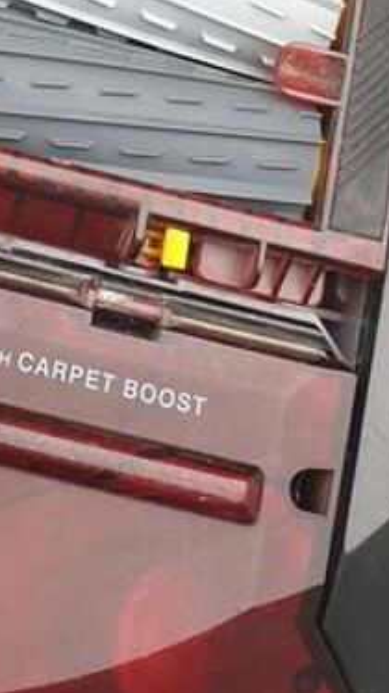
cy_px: -136
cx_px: -245
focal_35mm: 101
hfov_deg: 11.3
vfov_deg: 19.9
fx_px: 1855
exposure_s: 1/157
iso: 50
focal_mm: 4.3
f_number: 2.4
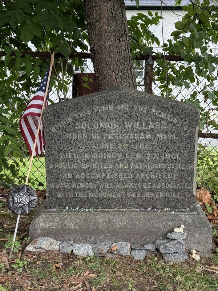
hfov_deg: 30.3
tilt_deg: -8.6
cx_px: 109
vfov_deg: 39.7
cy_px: 146
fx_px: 403
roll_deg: -3.5
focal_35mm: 48
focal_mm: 6.76
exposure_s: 1/208
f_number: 1.78
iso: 160
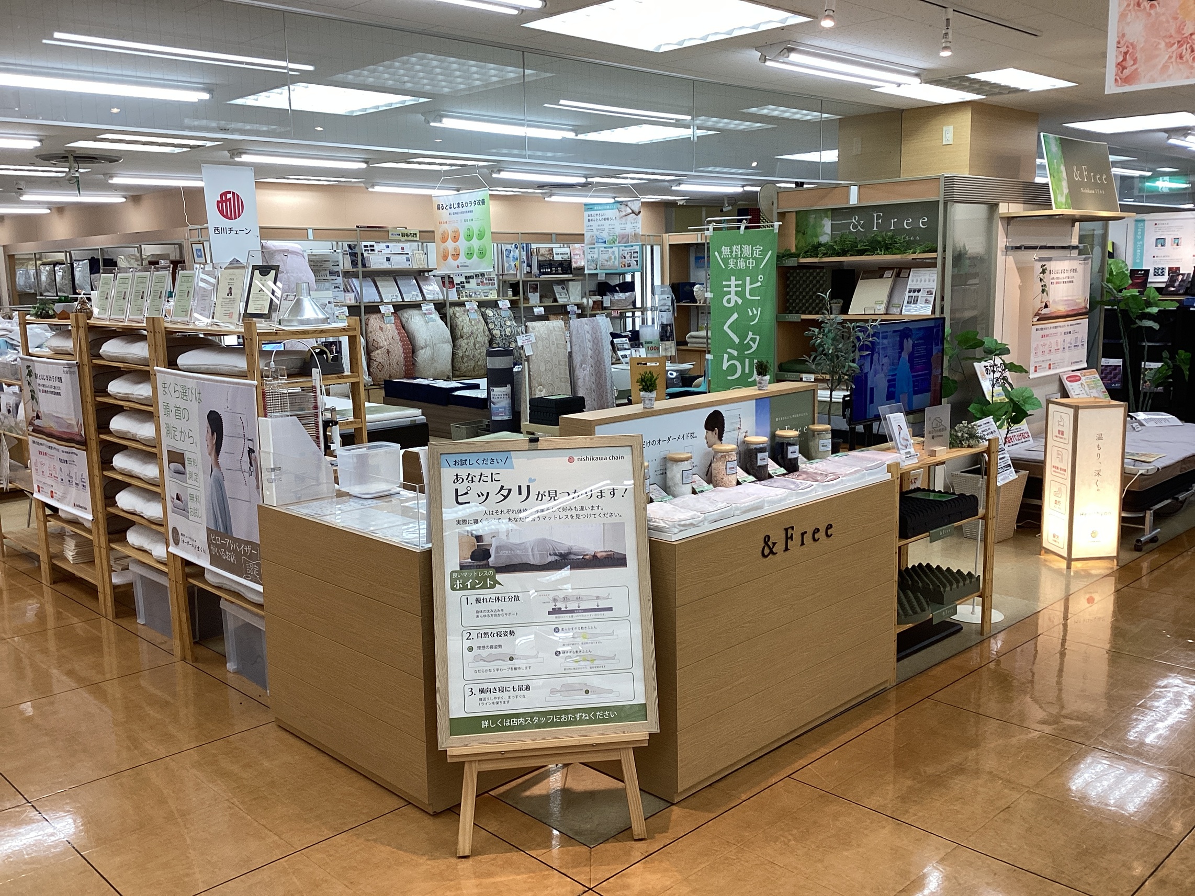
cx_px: 598
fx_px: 1070
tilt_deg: -9.8
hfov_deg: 58.4
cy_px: 448
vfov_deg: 45.4
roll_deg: +0.6
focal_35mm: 31
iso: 64
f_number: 2.4
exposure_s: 1/100
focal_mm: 3.3
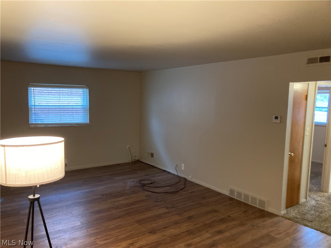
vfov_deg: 49.7
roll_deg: -1.1
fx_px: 268
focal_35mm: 28
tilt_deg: -6.0
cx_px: 166
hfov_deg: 63.4
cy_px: 124
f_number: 1.8
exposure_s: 1/42
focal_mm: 3.99
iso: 320
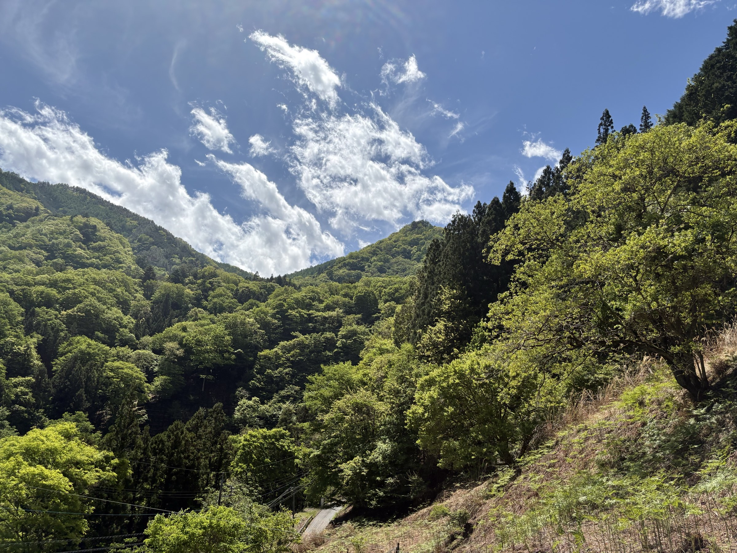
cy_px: 276
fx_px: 554
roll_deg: -1.8
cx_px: 368
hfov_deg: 67.3
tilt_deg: +18.0
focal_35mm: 26
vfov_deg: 53.1
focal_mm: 5.96
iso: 50
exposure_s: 1/8850
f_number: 1.6
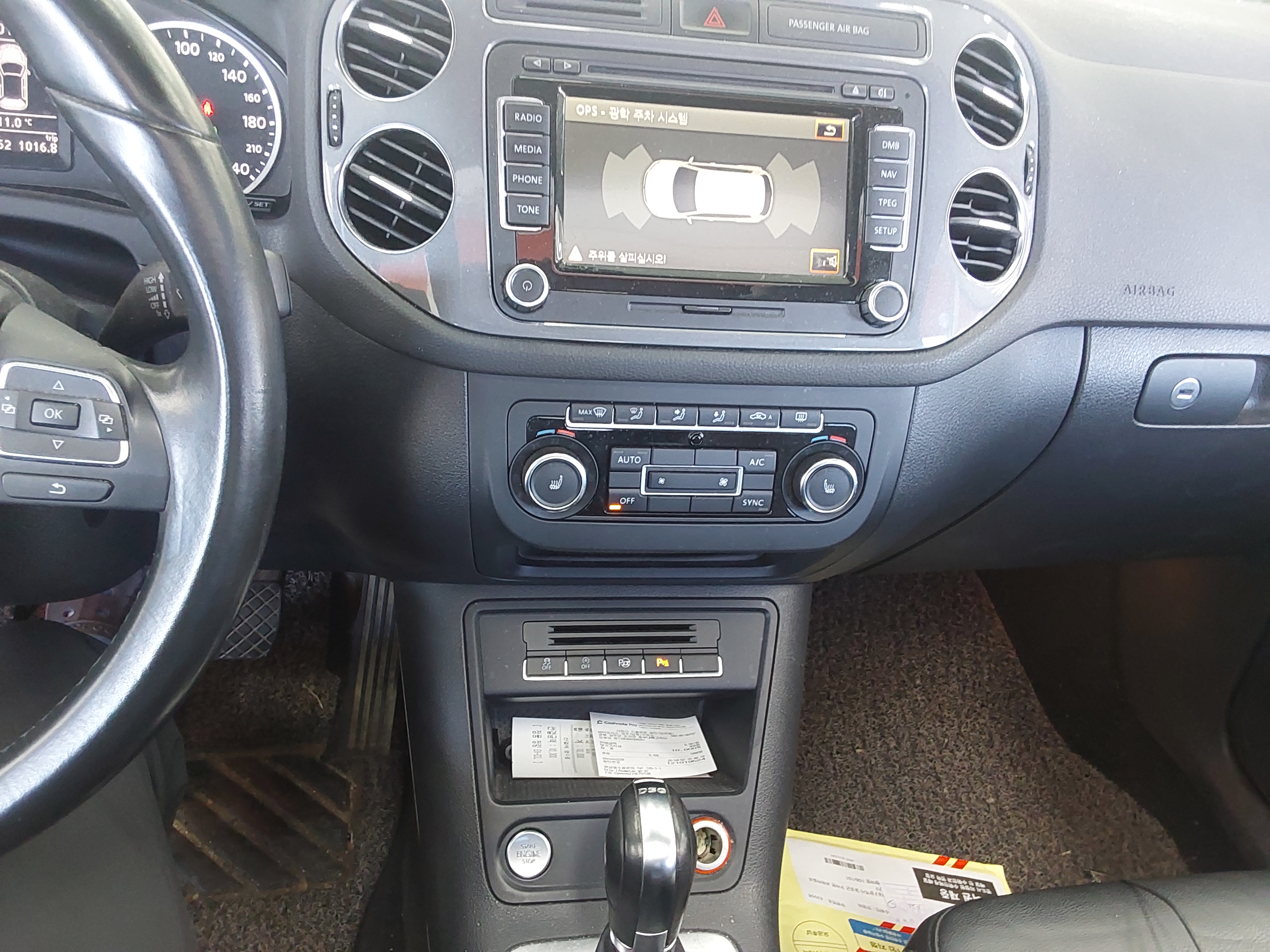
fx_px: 1027
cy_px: 476
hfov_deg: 63.4
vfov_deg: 49.7
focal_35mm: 28
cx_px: 635
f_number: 1.9
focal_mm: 2.91
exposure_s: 1/40
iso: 250
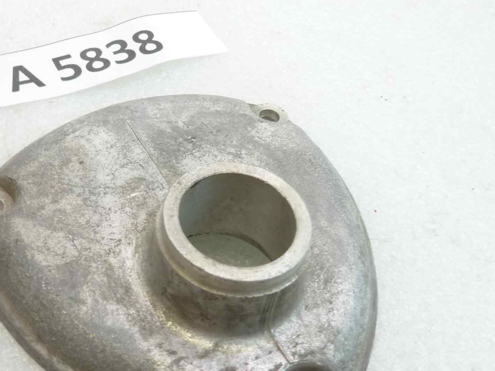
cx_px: 168
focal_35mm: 45
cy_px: 166
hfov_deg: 41.6
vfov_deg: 32.2
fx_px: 644
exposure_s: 1/20
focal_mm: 4.1
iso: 80
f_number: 3.3
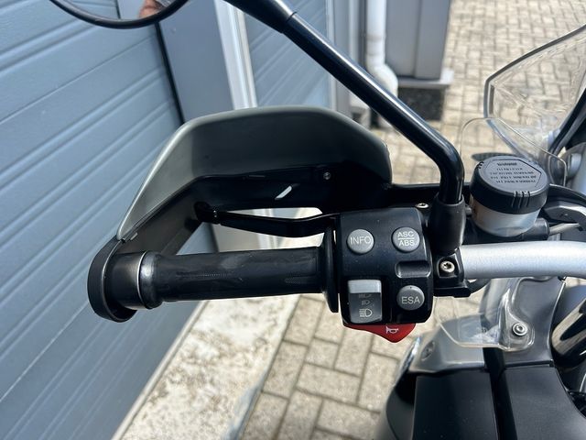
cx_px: 293
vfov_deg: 53.1
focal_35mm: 26
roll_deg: +5.8
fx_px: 440
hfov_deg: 67.3
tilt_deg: -38.5
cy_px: 220
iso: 50
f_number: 1.5
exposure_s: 1/1038
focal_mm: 5.7
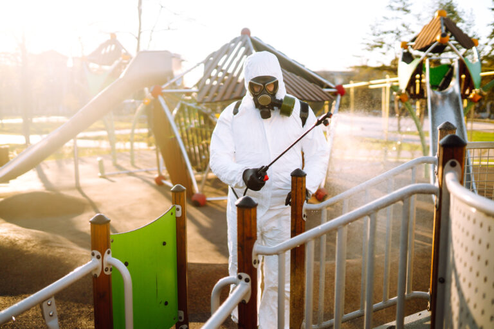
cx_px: 247
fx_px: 480
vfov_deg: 37.9
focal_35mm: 35
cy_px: 164
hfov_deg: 54.4
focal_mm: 35
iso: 200
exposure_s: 1/5000
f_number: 1.4
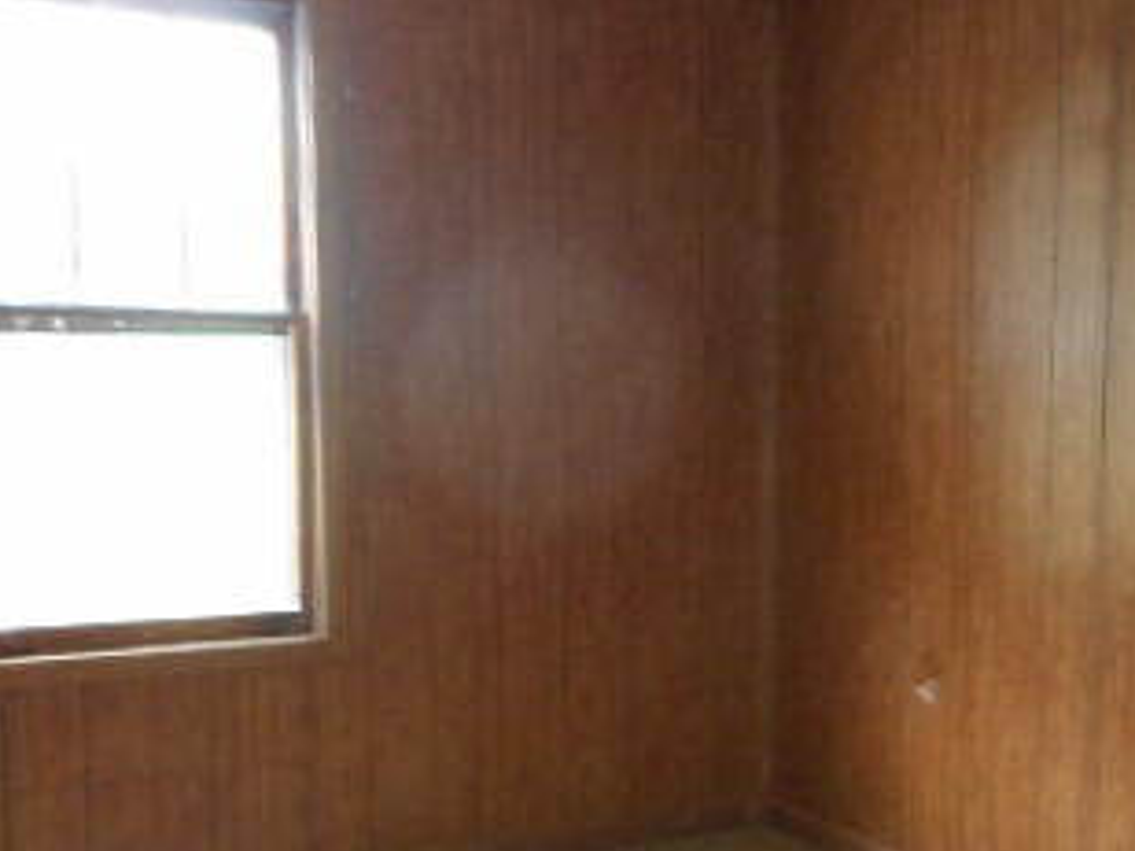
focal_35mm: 52
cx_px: 881
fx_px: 1705
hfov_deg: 35.8
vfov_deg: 27.7
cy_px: 615
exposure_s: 1/25
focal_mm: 4.5
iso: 450
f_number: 3.7
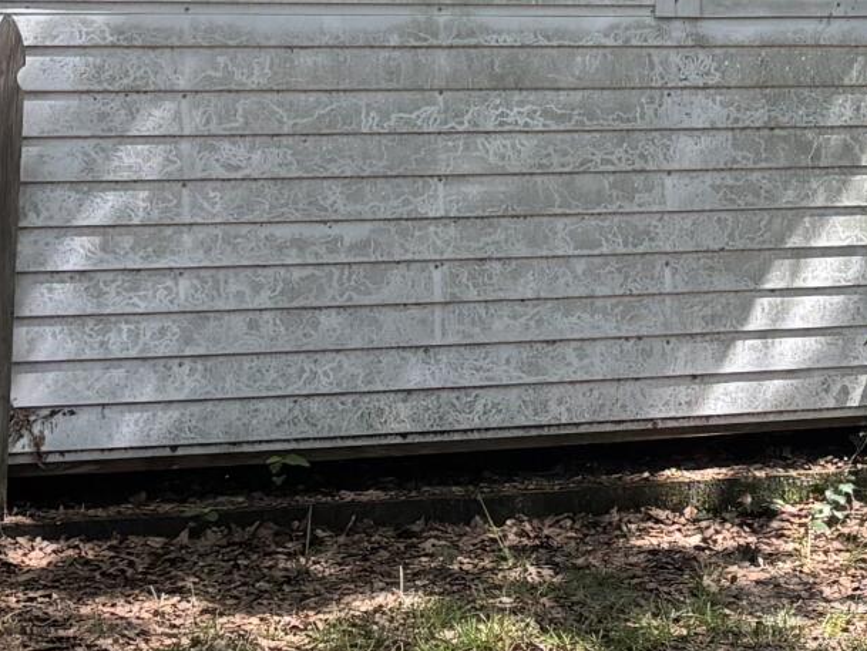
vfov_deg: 11.4
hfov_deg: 14.6
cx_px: 1199
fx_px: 3207
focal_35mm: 128
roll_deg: -0.2
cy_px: -131
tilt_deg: +1.9
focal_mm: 5.96
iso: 50
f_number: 1.6
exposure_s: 1/273
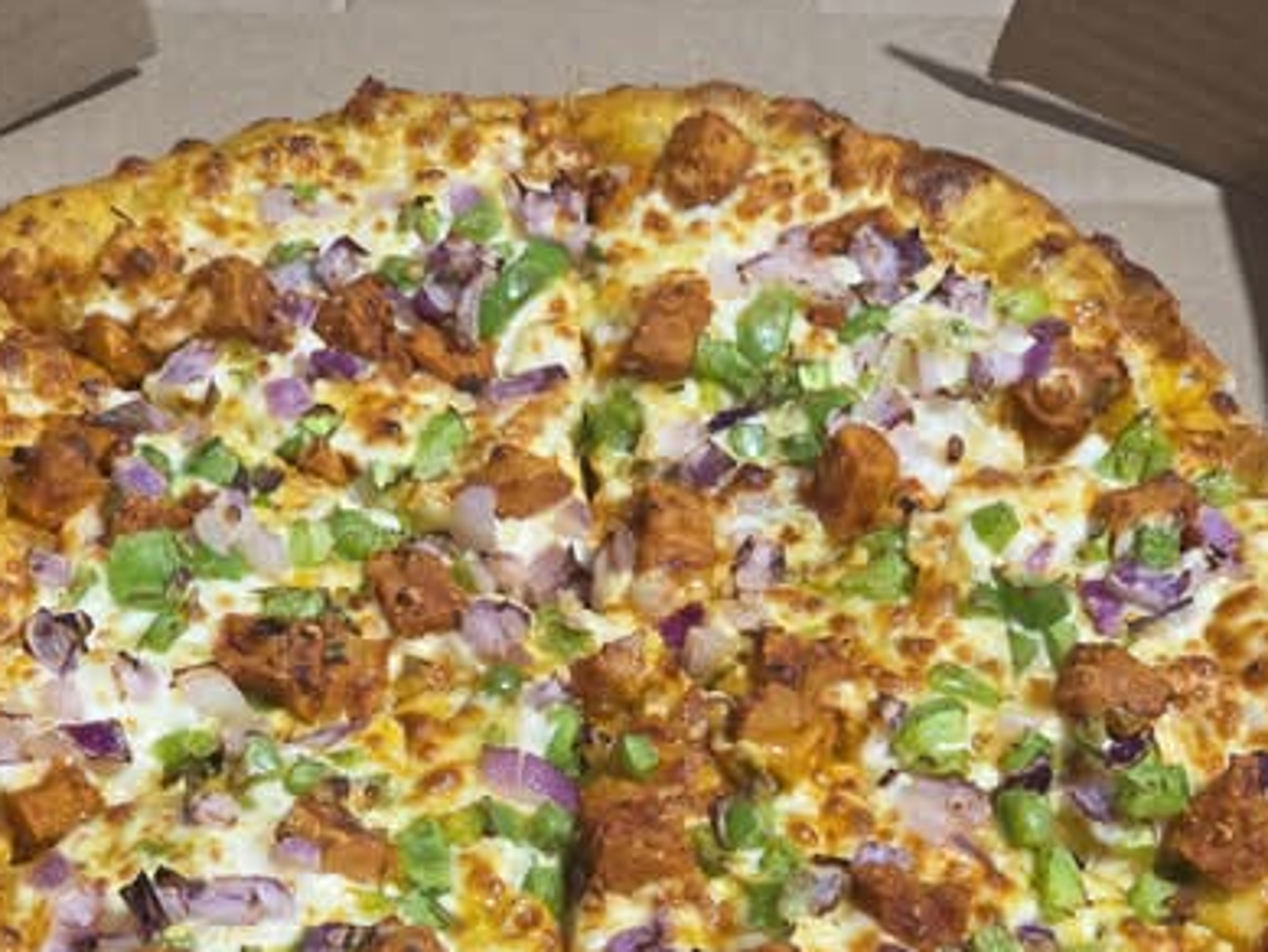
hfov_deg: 18.9
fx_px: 3811
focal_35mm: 104
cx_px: 623
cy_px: 600
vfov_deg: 14.2
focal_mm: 7.9
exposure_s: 1/60
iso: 320
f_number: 2.4
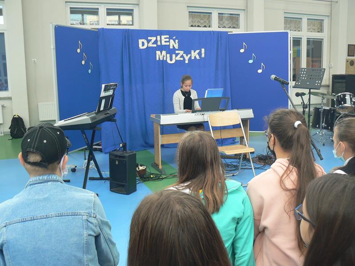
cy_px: 133
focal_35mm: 36
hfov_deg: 51.4
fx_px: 369
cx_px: 178
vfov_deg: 39.7
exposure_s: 1/30
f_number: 2.8
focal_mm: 6
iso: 100
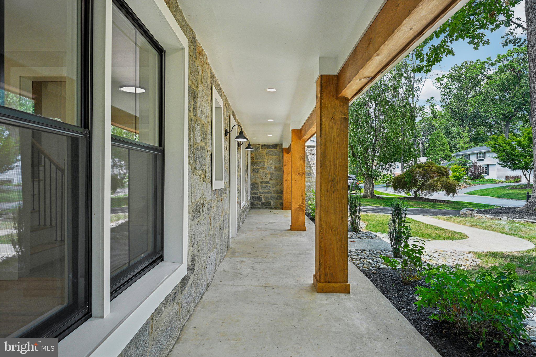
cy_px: 178
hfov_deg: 79.9
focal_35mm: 22
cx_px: 268
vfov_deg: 58.3
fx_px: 320
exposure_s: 1/100
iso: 400
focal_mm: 21.5
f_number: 8
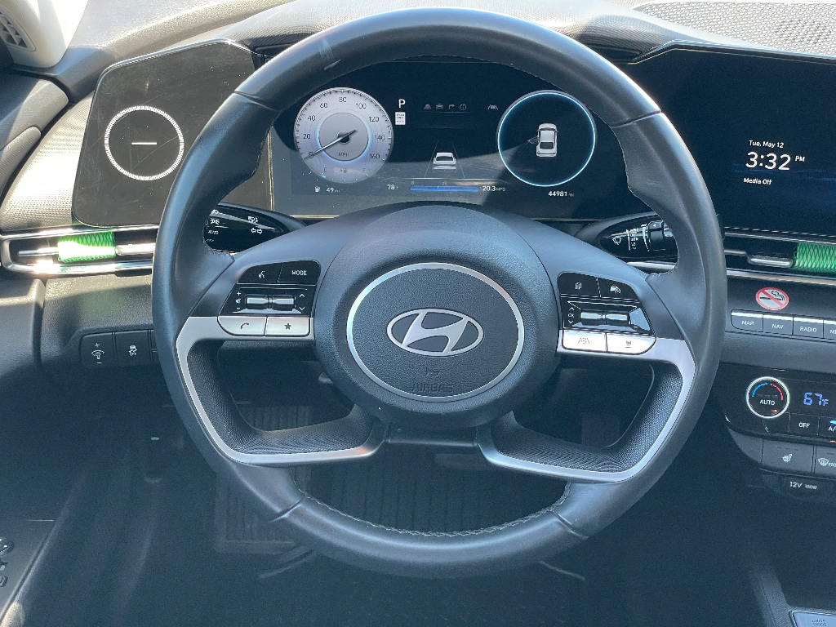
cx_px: 418
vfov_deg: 28.0
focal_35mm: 52
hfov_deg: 36.8
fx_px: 1256
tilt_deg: -32.8
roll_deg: +0.8
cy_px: 314
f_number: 2
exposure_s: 1/99
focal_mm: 6
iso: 160
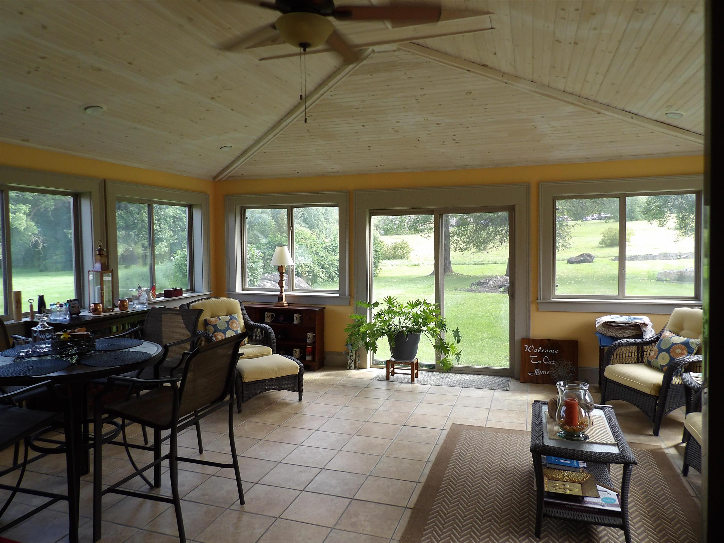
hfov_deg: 71.6
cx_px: 362
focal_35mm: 24
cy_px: 272
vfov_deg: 56.8
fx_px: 502
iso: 100
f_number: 3.2
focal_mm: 4.3
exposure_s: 1/79
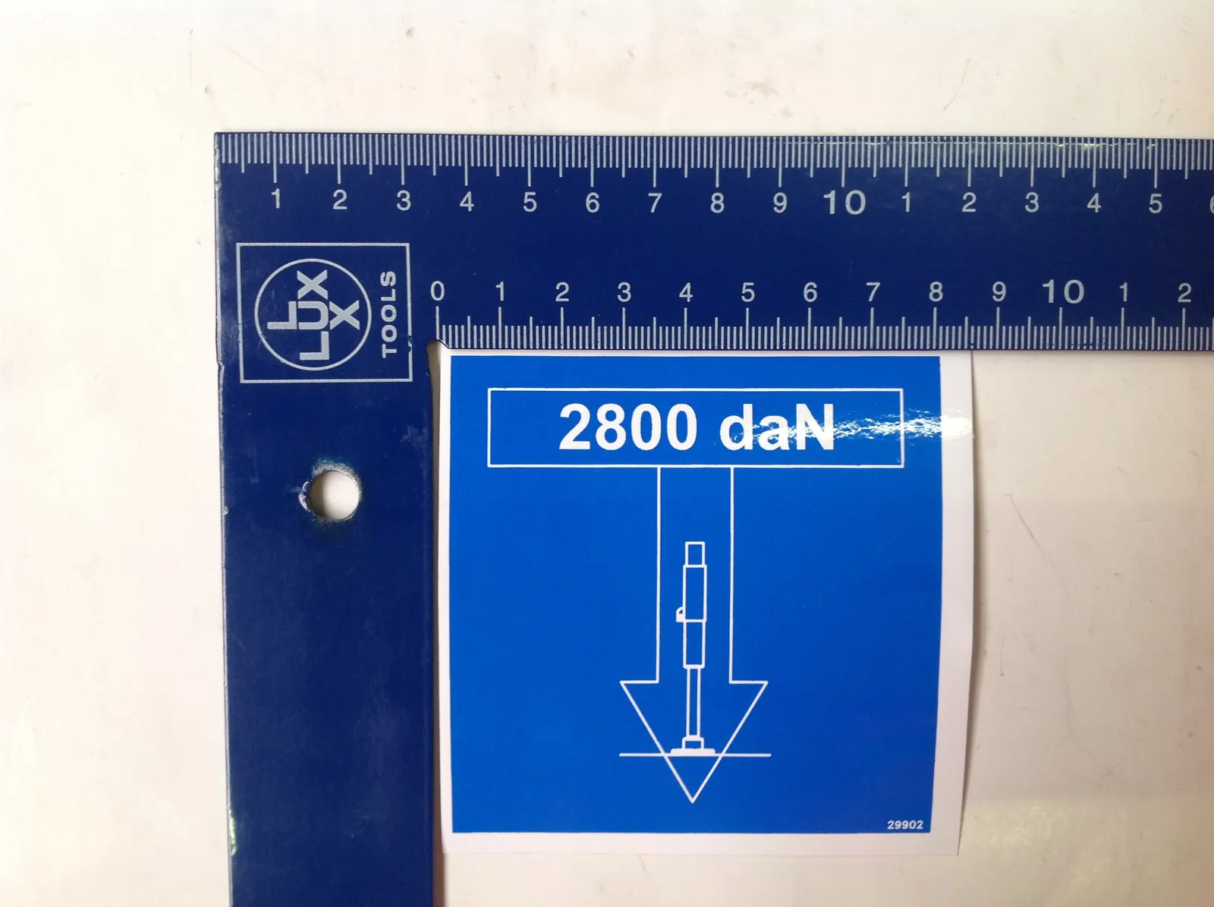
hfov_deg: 52.7
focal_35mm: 35
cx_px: 607
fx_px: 1226
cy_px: 454
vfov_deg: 40.6
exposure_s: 1/15
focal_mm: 4.28
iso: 50
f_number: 2.4
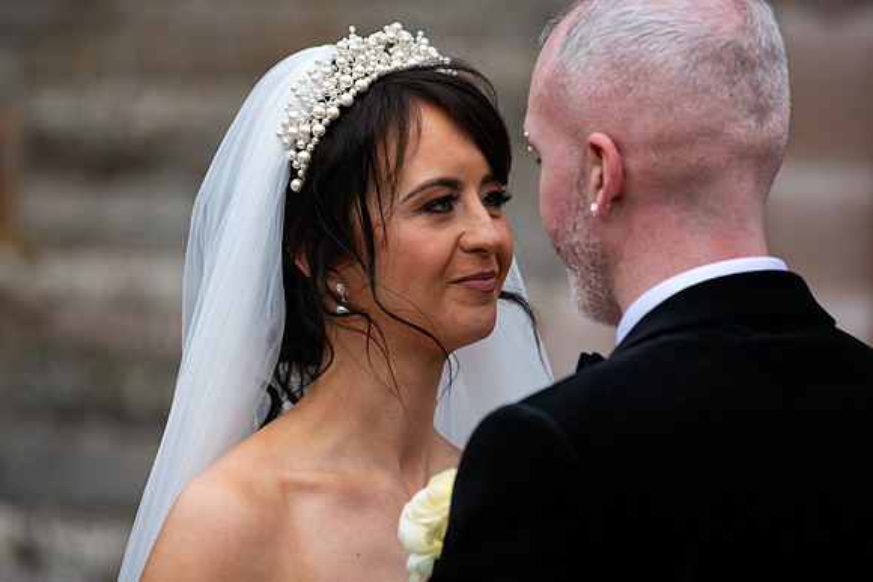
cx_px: 436
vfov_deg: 6.9
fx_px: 4851
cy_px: 291
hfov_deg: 10.3
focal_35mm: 200
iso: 160
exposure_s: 1/160
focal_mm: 200
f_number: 3.5
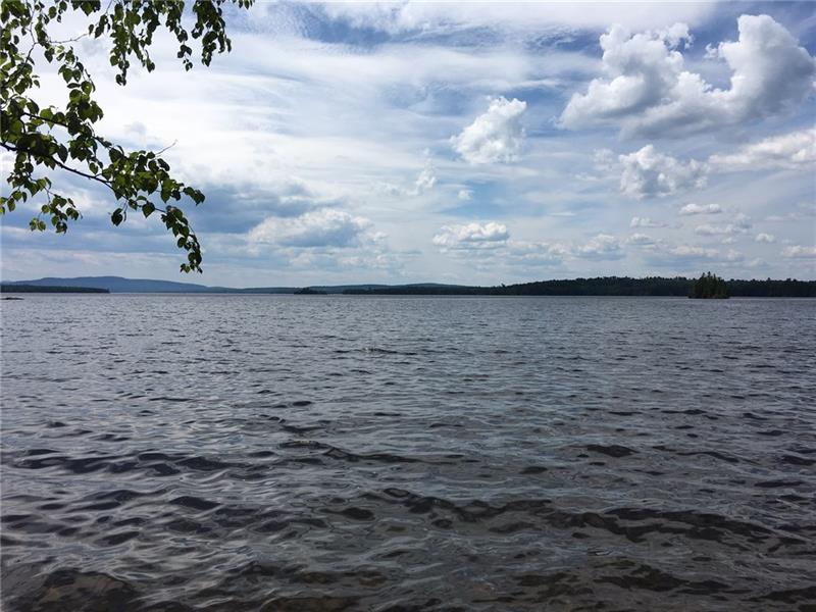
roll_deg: -0.2
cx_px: 408
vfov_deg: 48.2
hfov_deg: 61.7
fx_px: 684
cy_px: 306
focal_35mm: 29
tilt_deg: -0.2
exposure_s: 1/3663
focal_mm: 4.15
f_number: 2.2
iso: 25
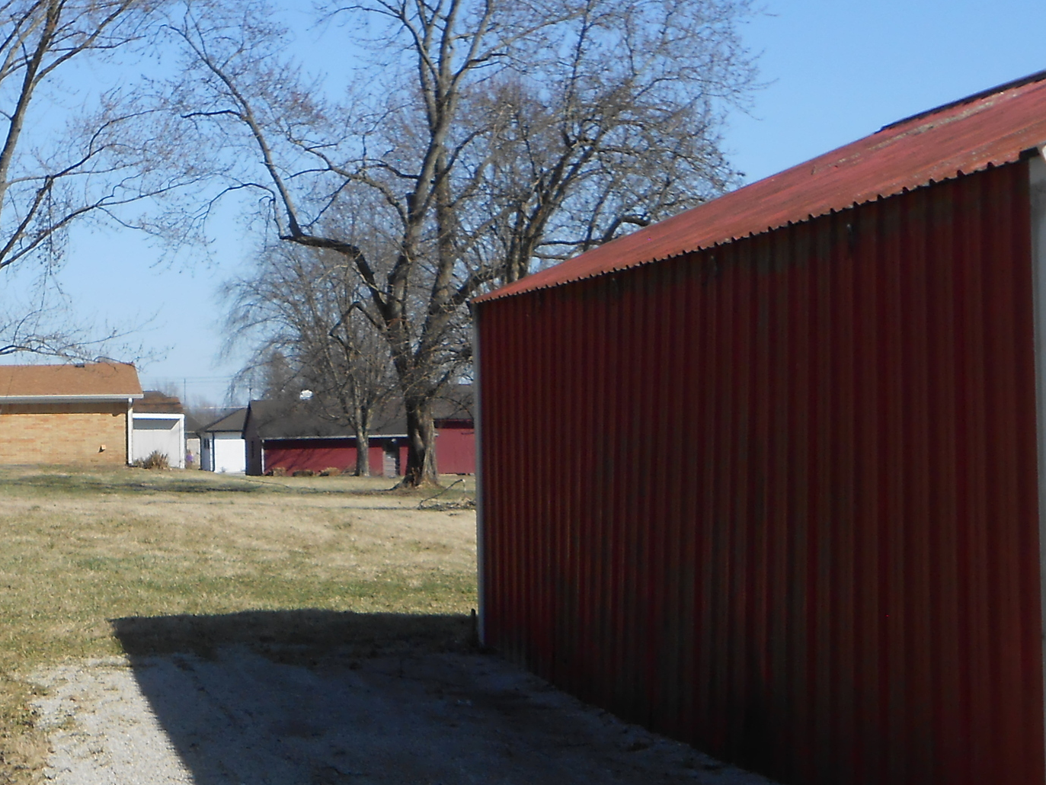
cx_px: 176
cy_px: 449
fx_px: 2569
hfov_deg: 22.6
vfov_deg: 17.4
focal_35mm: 85
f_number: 4.2
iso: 80
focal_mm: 6.8
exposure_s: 1/800
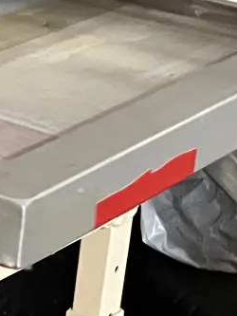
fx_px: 1368
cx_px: -215
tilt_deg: -27.8
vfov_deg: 12.8
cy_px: 396
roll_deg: -0.7
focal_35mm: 150
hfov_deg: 9.3
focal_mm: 5.1
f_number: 1.6
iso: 400
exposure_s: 1/60
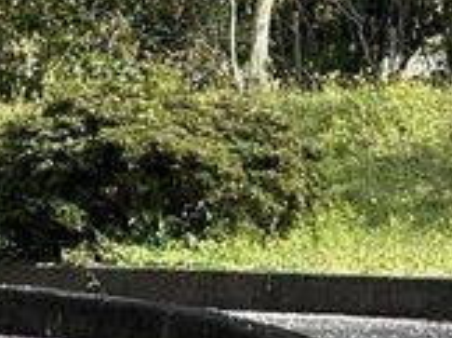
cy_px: -71
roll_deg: -0.6
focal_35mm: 388
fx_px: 5059
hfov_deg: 5.1
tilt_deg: +5.4
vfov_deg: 3.8
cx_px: -1
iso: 25
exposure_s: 1/223
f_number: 2.8
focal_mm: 9
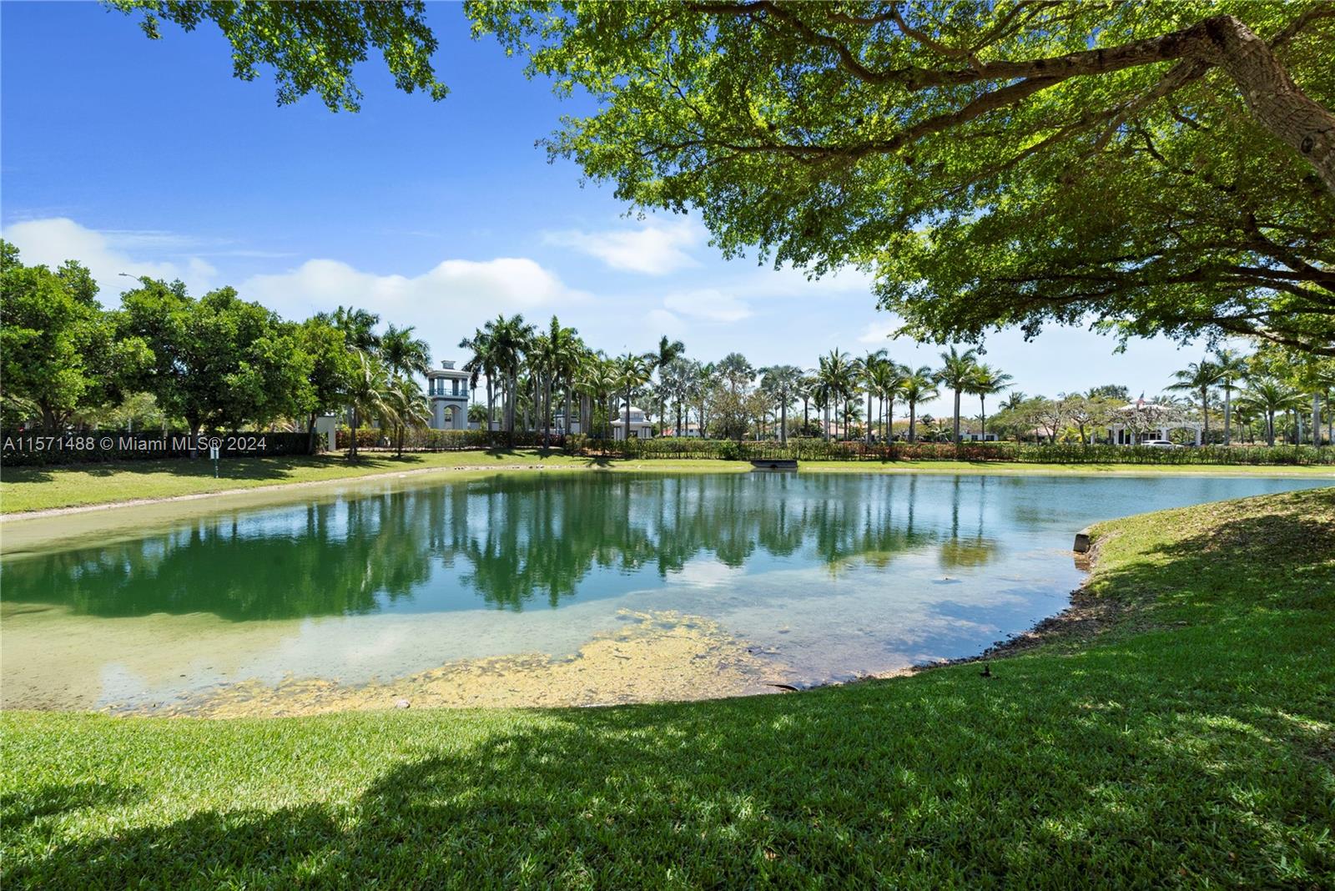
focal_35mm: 16
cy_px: 446
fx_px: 594
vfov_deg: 73.8
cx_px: 668
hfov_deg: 96.7
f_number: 13
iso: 640
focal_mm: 16
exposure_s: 1/640
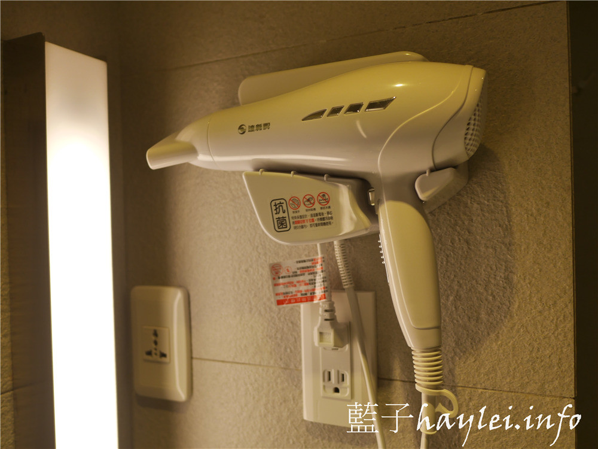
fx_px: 518
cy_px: 224
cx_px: 299
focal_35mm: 30
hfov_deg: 60.0
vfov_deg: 46.8
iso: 200
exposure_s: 1/160
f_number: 2.2
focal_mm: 15
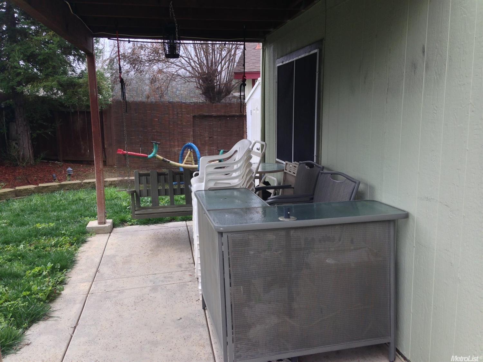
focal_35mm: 33
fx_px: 460
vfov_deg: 42.9
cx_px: 242
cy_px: 181
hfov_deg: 55.4
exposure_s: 1/151
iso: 50
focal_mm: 4.12
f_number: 2.4
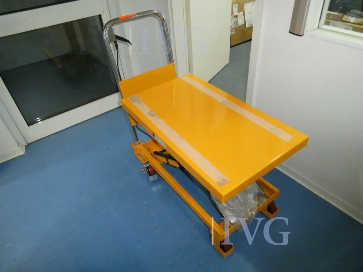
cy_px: 136
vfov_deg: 56.8
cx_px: 182
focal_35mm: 24
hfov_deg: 71.6
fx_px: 252
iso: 800
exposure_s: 1/60
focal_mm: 4.3
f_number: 3.3
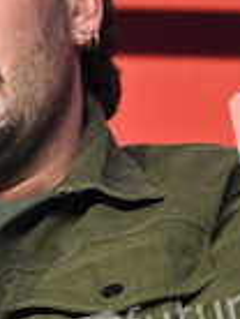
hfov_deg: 1.3
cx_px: -46
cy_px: 231
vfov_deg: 1.8
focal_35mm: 1111
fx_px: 10239
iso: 2500
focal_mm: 400
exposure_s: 1/500
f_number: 4.5
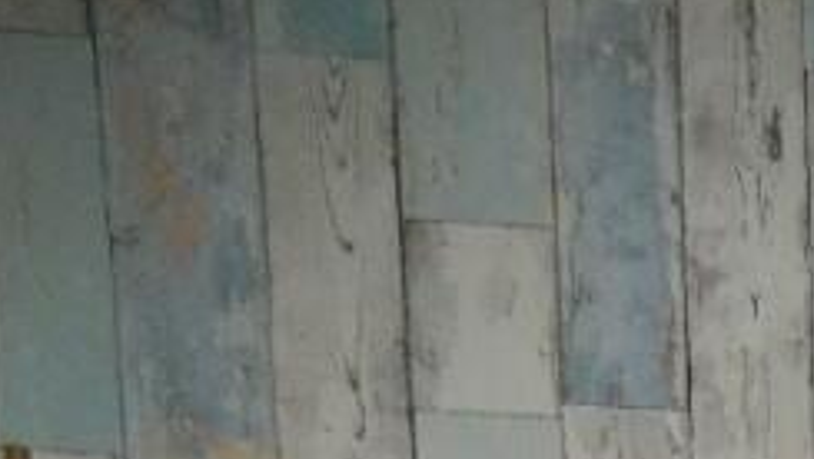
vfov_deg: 10.5
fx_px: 1965
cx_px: 1522
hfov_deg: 17.9
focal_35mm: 91
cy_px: 1257
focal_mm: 3.6
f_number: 2.8
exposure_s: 1/60
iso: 800
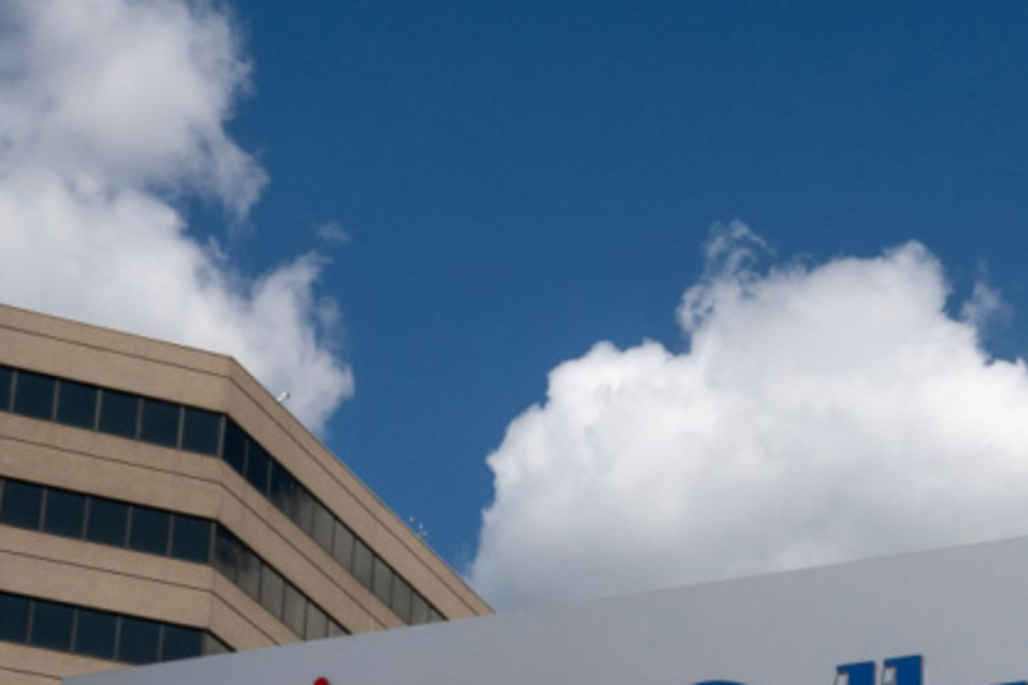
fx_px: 2826
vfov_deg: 13.7
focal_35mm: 99
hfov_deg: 20.5
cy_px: 614
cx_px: 746
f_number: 10
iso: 400
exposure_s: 1/1250
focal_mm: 19.84
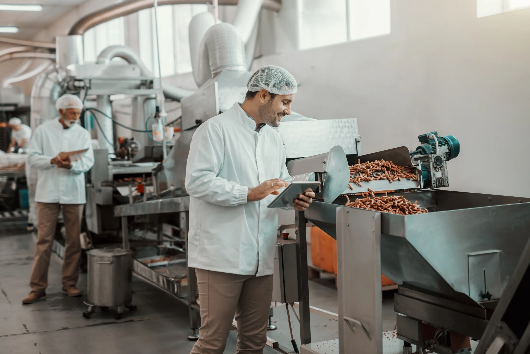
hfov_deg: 36.2
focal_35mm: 55
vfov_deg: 24.6
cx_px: 243
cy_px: 173
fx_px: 810
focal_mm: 50
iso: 200
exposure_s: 1/125
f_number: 2
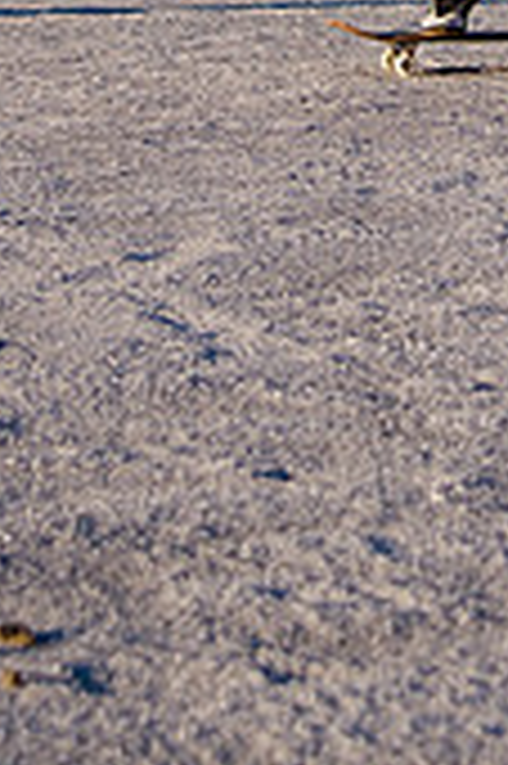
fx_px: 4857
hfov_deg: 6.0
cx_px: 465
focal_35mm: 229
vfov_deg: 8.8
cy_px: -398
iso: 200
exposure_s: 1/3200
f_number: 4
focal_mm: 46
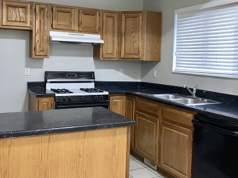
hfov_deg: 45.8
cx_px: 123
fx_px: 282
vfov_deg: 35.0
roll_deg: -1.6
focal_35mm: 41
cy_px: 70
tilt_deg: -2.4
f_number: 1.8
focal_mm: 4.25
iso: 80
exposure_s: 1/9
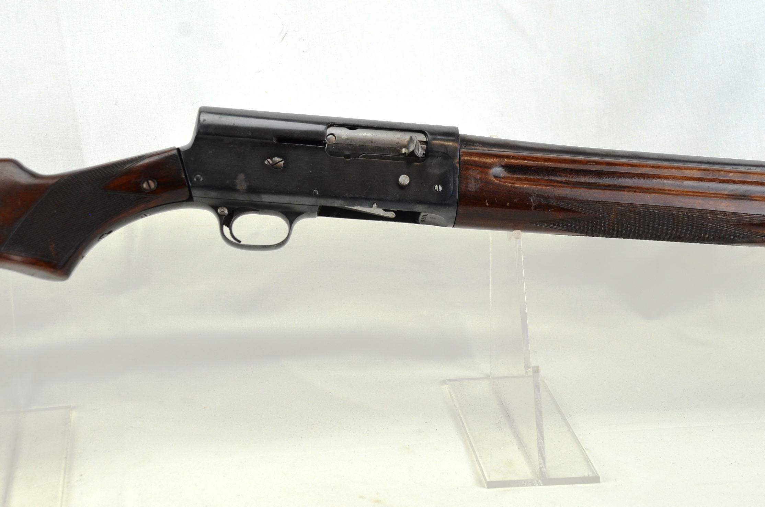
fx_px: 1548
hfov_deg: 27.8
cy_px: 240
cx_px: 374
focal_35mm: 73
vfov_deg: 18.6
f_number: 5.6
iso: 400
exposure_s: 1/125
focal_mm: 44
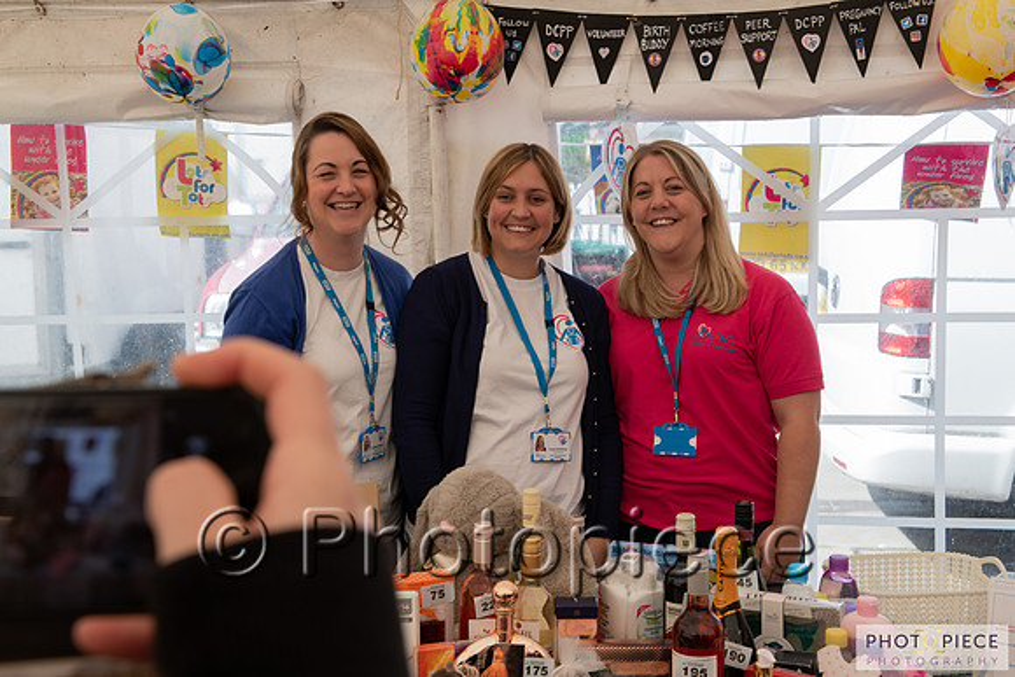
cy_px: 339
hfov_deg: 38.7
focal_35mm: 51
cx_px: 527
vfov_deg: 26.4
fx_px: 1446
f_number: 8
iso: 110
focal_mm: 48
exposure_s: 1/80
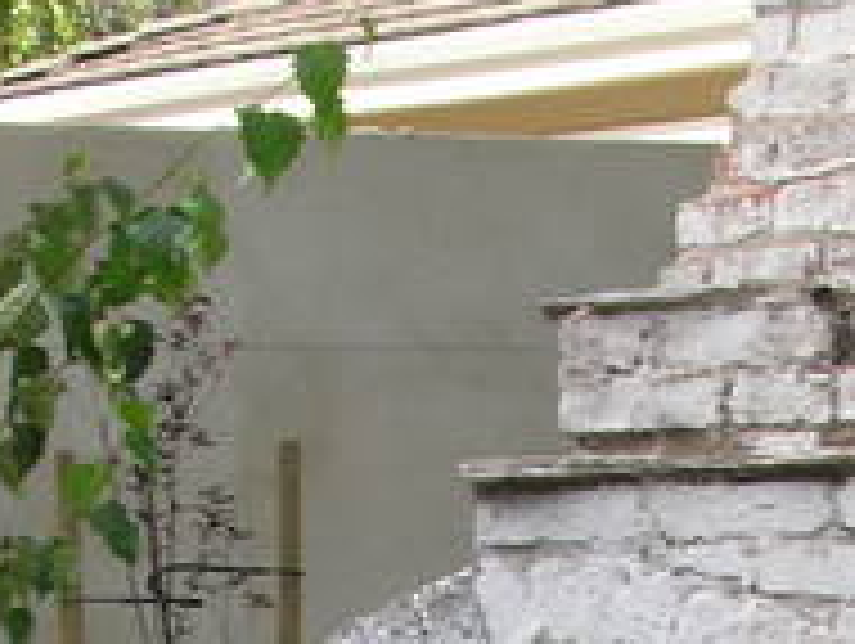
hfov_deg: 8.6
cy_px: 1347
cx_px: 1026
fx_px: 5614
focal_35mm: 227
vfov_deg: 6.4
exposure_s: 1/49.2
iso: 50
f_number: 5.7
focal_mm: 9
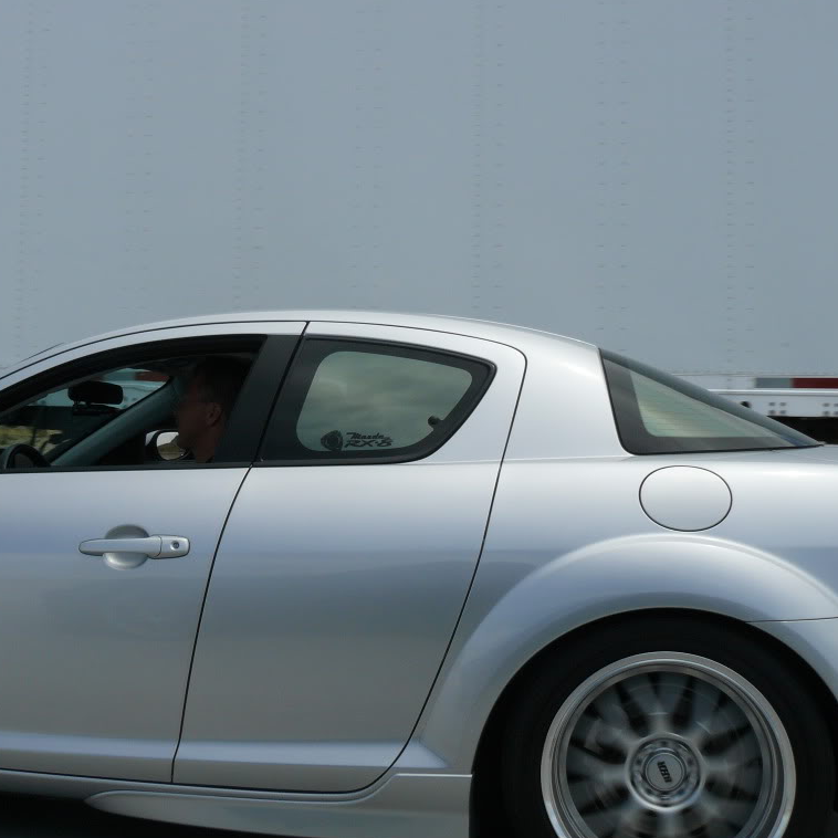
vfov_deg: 39.2
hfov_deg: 38.9
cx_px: 321
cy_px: 420
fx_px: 1178
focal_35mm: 43
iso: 100
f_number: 6.3
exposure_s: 1/500
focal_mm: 6
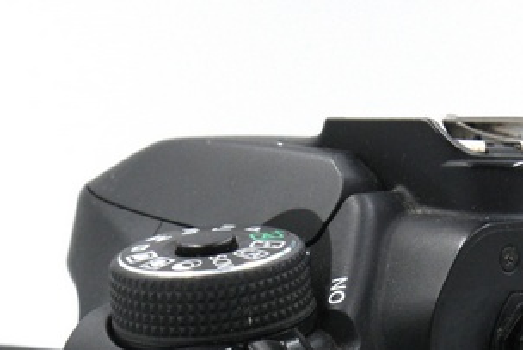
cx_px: 339
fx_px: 2674
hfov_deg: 11.2
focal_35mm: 184
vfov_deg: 7.3
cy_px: 561
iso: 800
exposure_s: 1/125
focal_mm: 37.4
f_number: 14
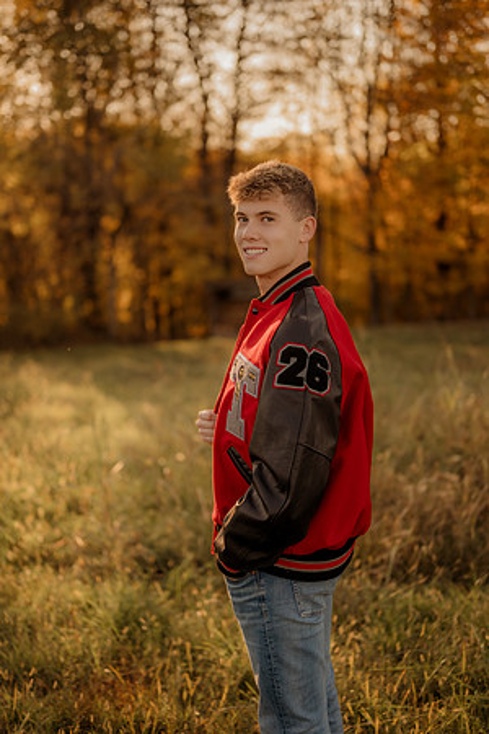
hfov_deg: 27.0
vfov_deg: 39.6
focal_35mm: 50
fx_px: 1019
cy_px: 367
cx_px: 244
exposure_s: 1/1000
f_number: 1.8
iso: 250
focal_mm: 50
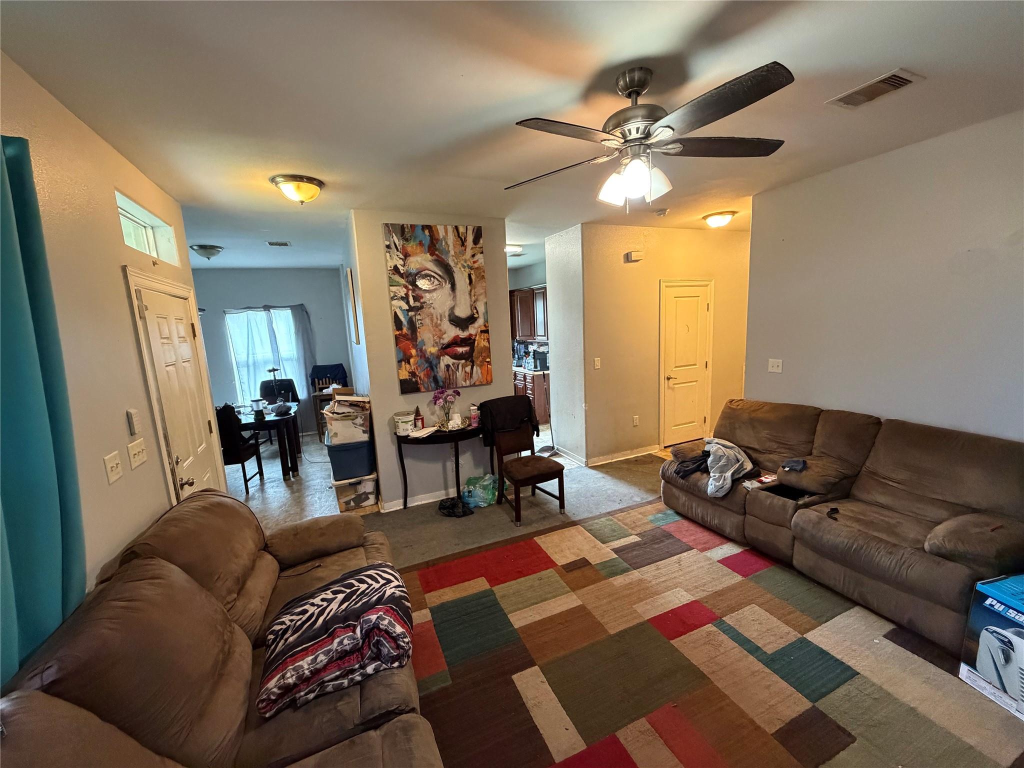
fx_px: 414
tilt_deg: -8.6
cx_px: 512
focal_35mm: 14
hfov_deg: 102.1
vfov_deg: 85.7
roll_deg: +2.4
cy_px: 384
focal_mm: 2.22
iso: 640
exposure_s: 1/60
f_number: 2.2
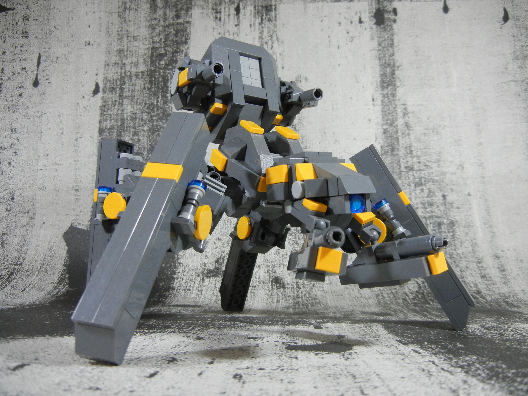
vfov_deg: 46.8
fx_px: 458
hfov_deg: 60.0
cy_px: 198
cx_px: 264
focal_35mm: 30
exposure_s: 1/40.1
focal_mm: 5.4
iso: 400
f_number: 3.5
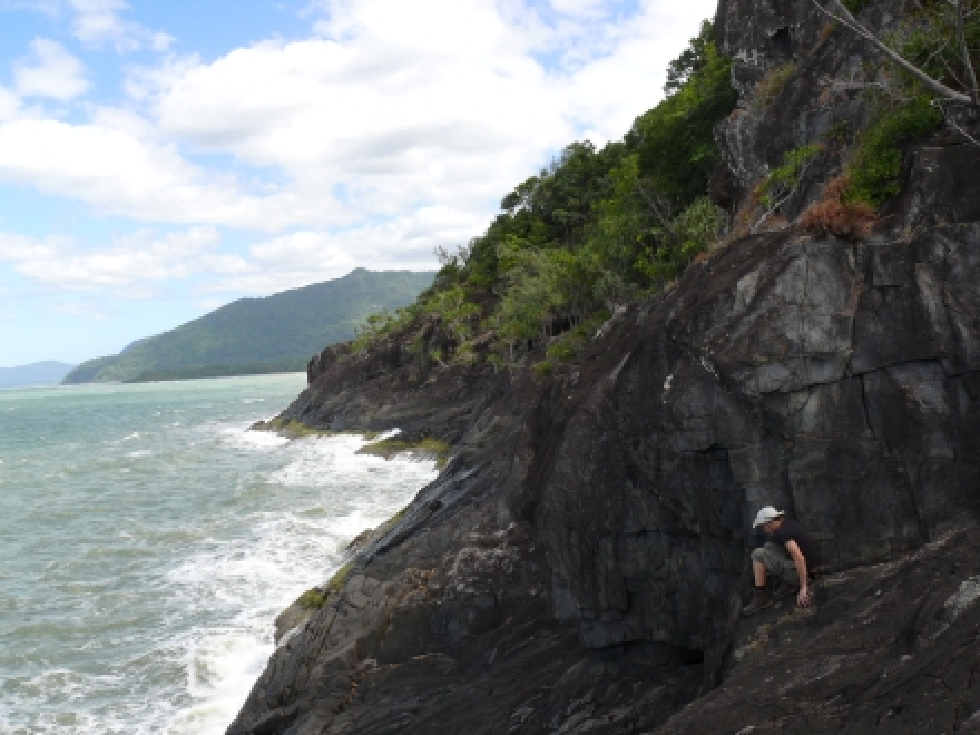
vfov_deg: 40.7
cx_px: 490
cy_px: 368
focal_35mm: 35
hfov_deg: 52.6
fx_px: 991
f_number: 5.6
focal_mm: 7.4
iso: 100
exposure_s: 1/250
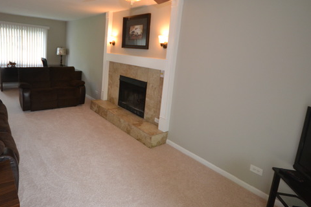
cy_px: 71
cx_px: 116
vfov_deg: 60.7
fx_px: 173
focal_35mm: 20
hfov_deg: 82.3
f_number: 4
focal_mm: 10
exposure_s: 1/60
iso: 1000
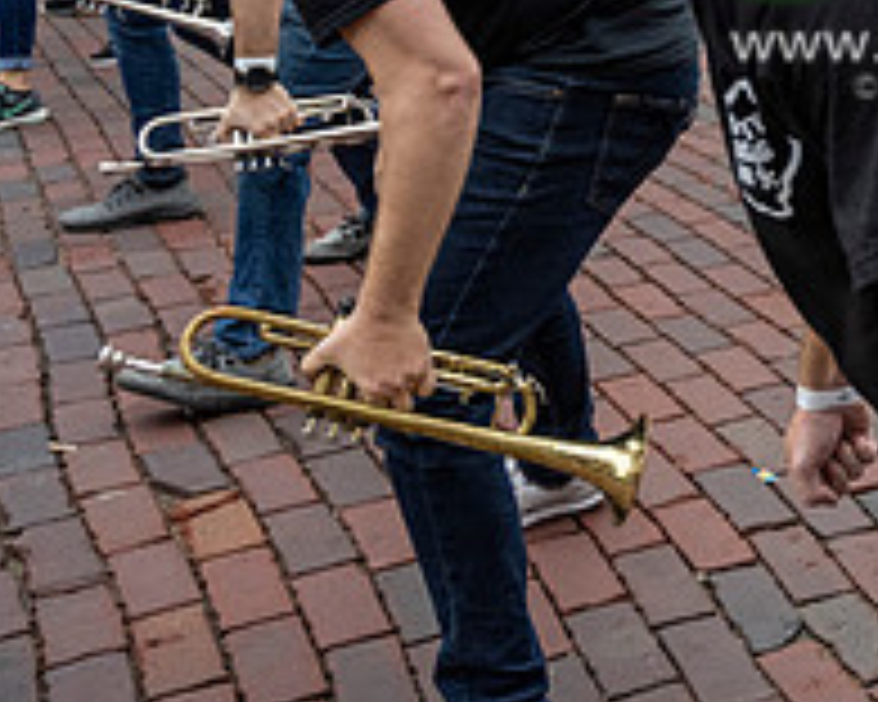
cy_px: -115
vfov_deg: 21.4
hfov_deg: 25.5
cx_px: 1040
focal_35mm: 67
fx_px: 1741
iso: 1000
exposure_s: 1/1600
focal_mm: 24
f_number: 4
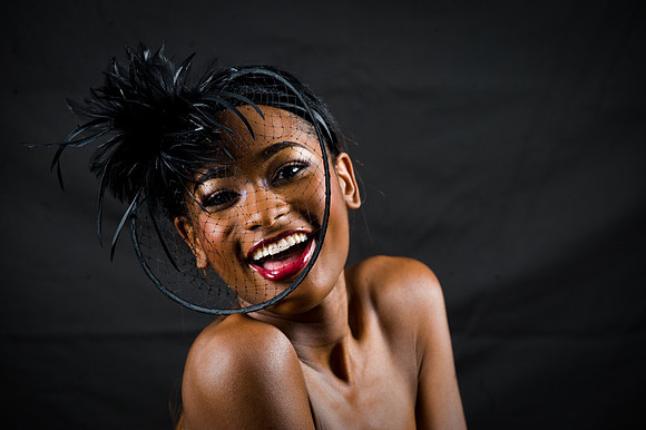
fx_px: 2869
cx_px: 323
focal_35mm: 160
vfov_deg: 8.6
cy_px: 215
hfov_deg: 12.8
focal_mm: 160
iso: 320
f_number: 5.6
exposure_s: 1/125
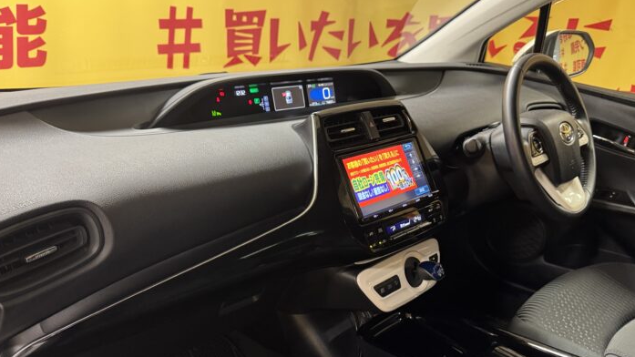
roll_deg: +1.0
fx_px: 505
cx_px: 339
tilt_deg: -19.1
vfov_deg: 38.8
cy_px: 211
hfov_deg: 64.2
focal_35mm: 30
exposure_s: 1/50
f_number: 1.78
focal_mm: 6.76
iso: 400
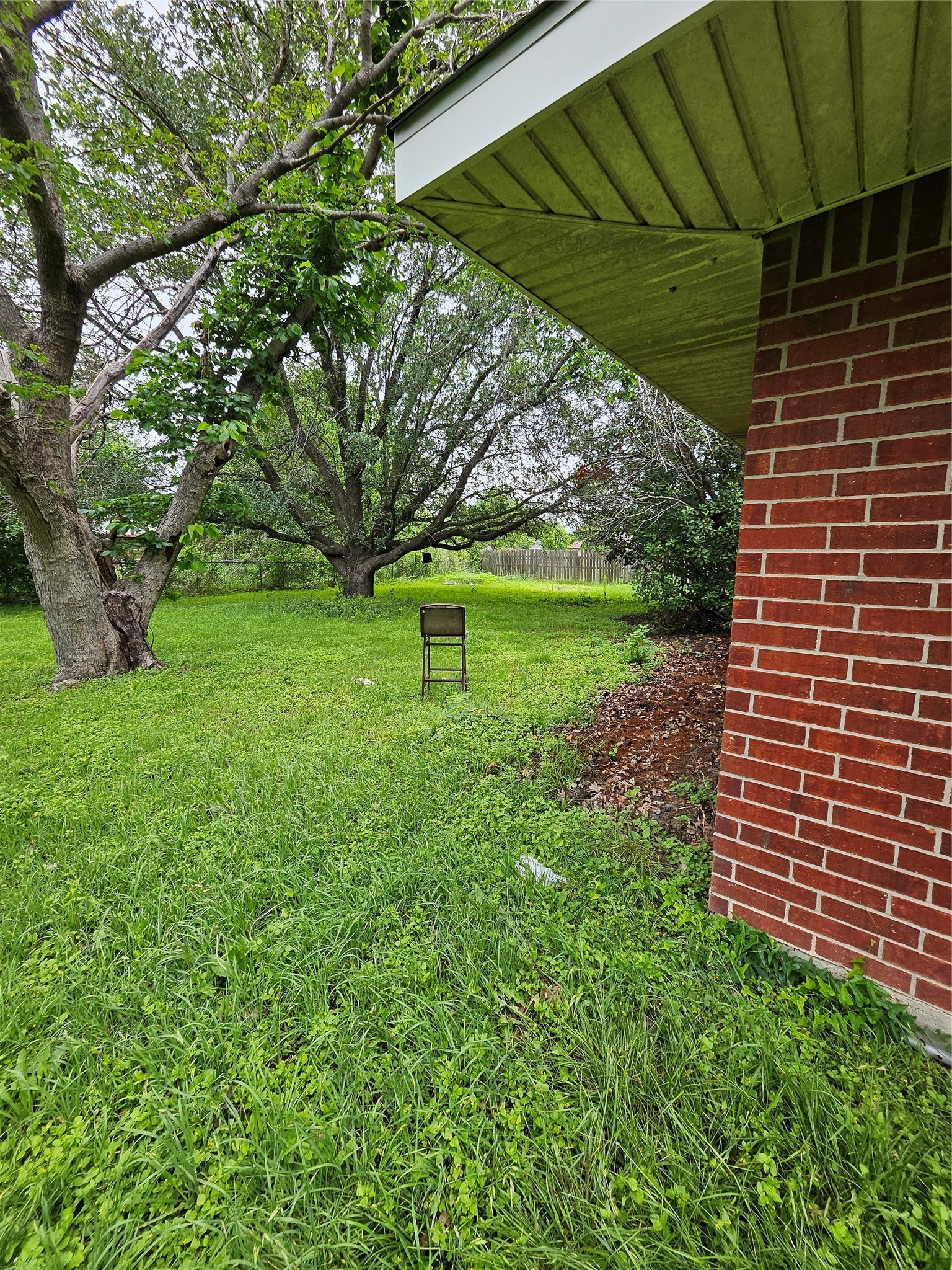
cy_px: 635
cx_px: 476
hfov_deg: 89.9
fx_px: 477
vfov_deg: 106.2
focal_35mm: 13
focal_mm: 1.74
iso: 32
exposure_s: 1/285
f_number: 2.2
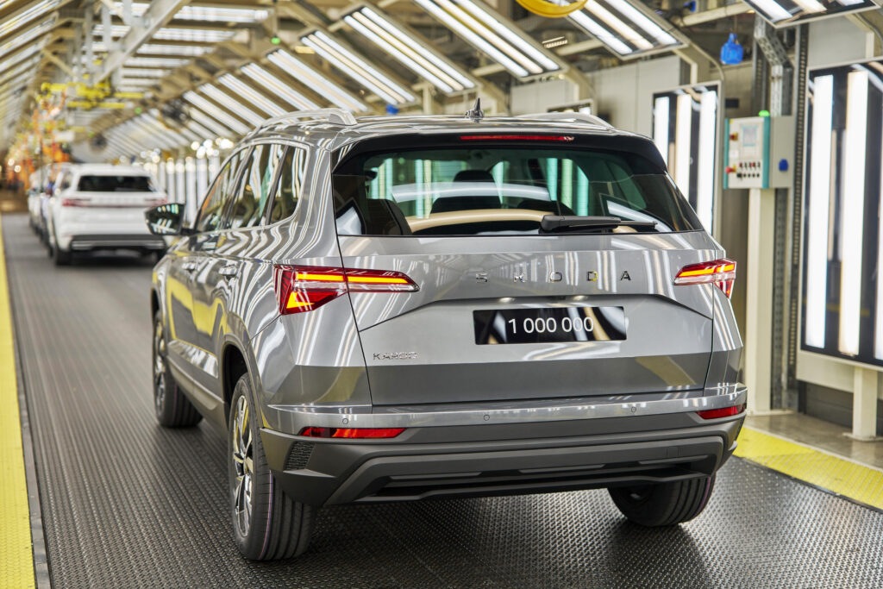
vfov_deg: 26.0
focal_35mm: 52
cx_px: 442
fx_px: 1276
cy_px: 294
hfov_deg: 38.2
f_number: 2
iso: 200
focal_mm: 52
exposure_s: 1/125
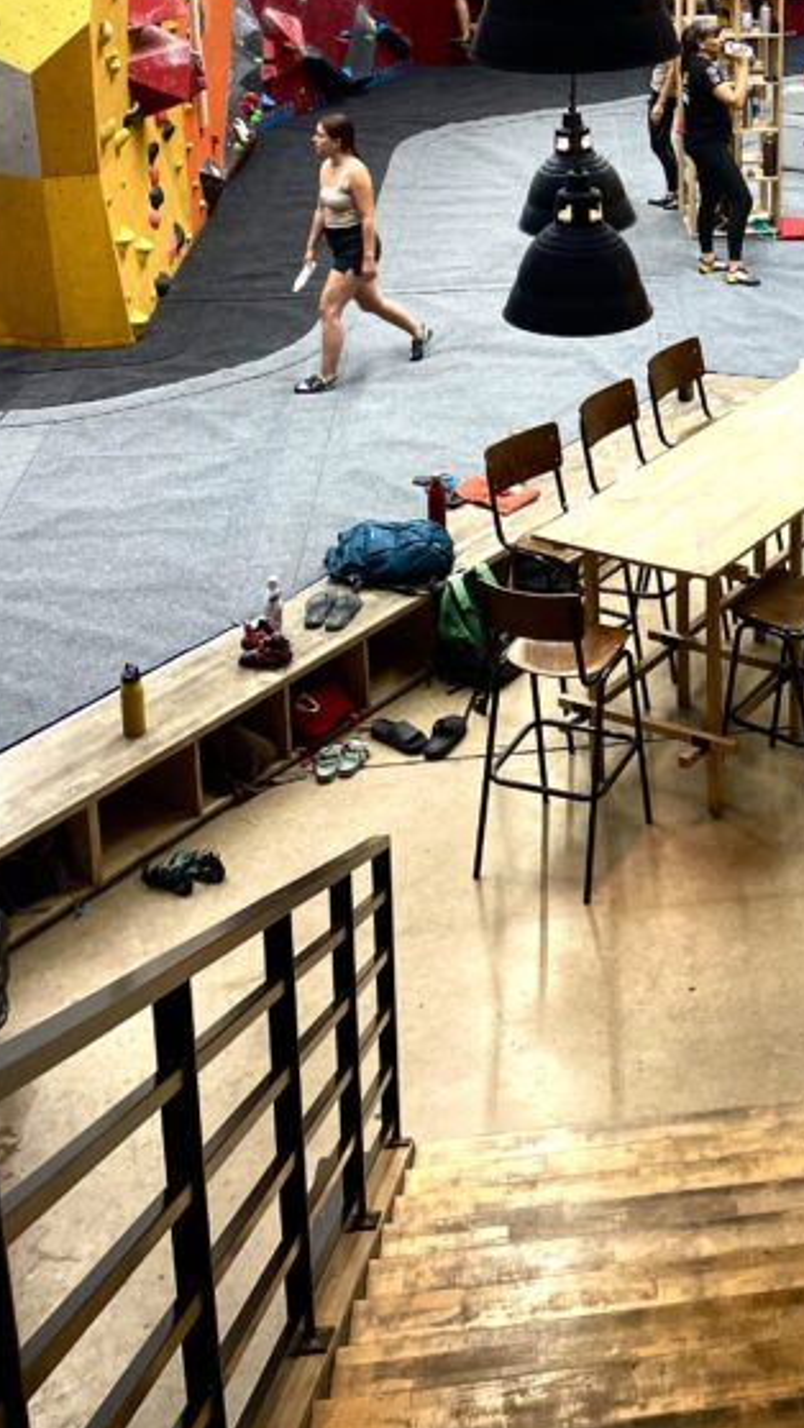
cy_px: 169
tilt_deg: -14.3
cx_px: 860
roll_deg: +0.0
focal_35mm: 52
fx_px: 1970
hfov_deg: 22.0
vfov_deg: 37.5
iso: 80
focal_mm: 4.2
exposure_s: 1/100
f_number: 1.6
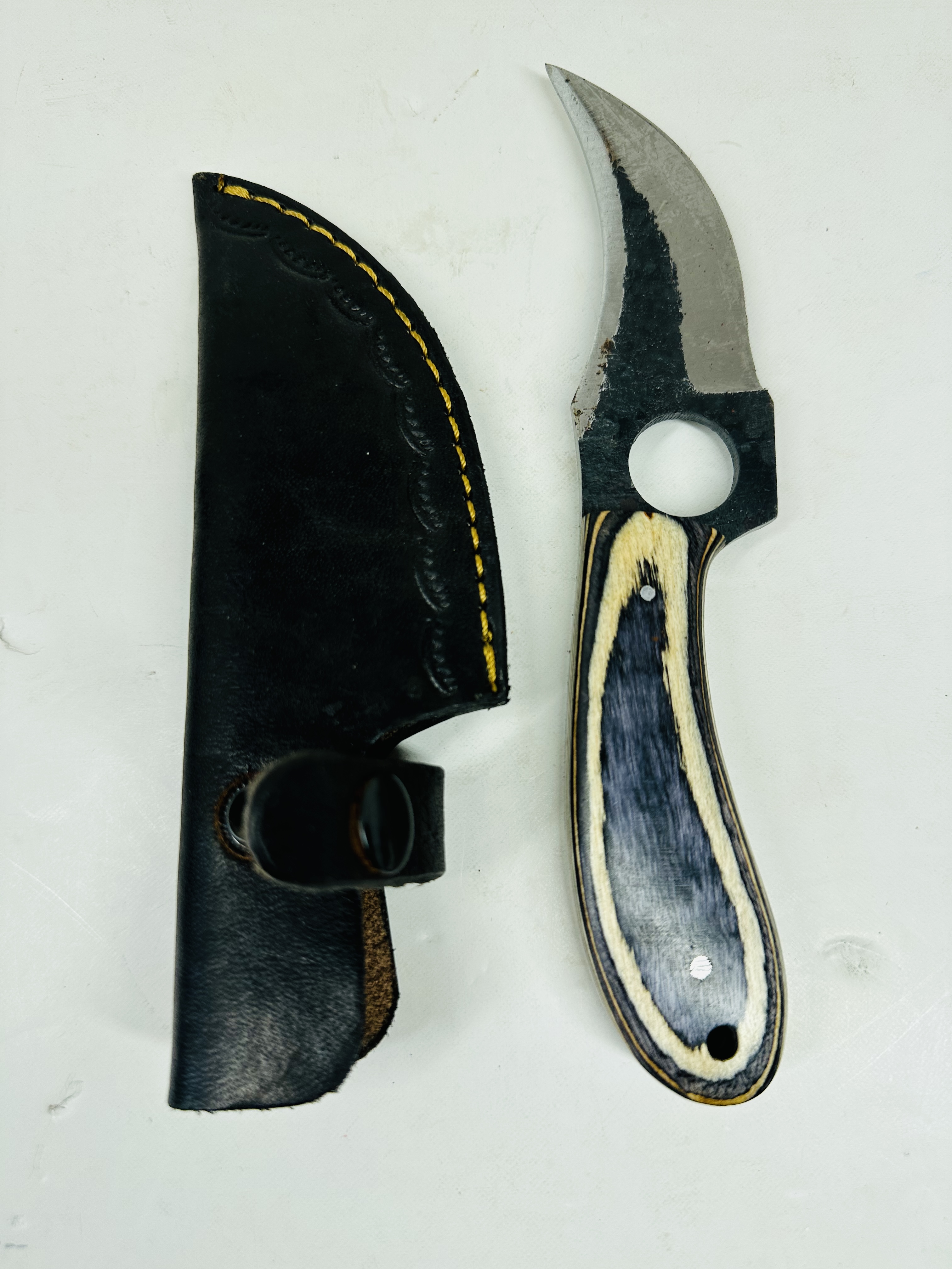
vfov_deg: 71.6
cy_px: 634
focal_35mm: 24
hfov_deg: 56.8
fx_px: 880
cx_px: 476
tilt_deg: -80.6
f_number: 1.78
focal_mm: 6.86
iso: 80
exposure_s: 1/910
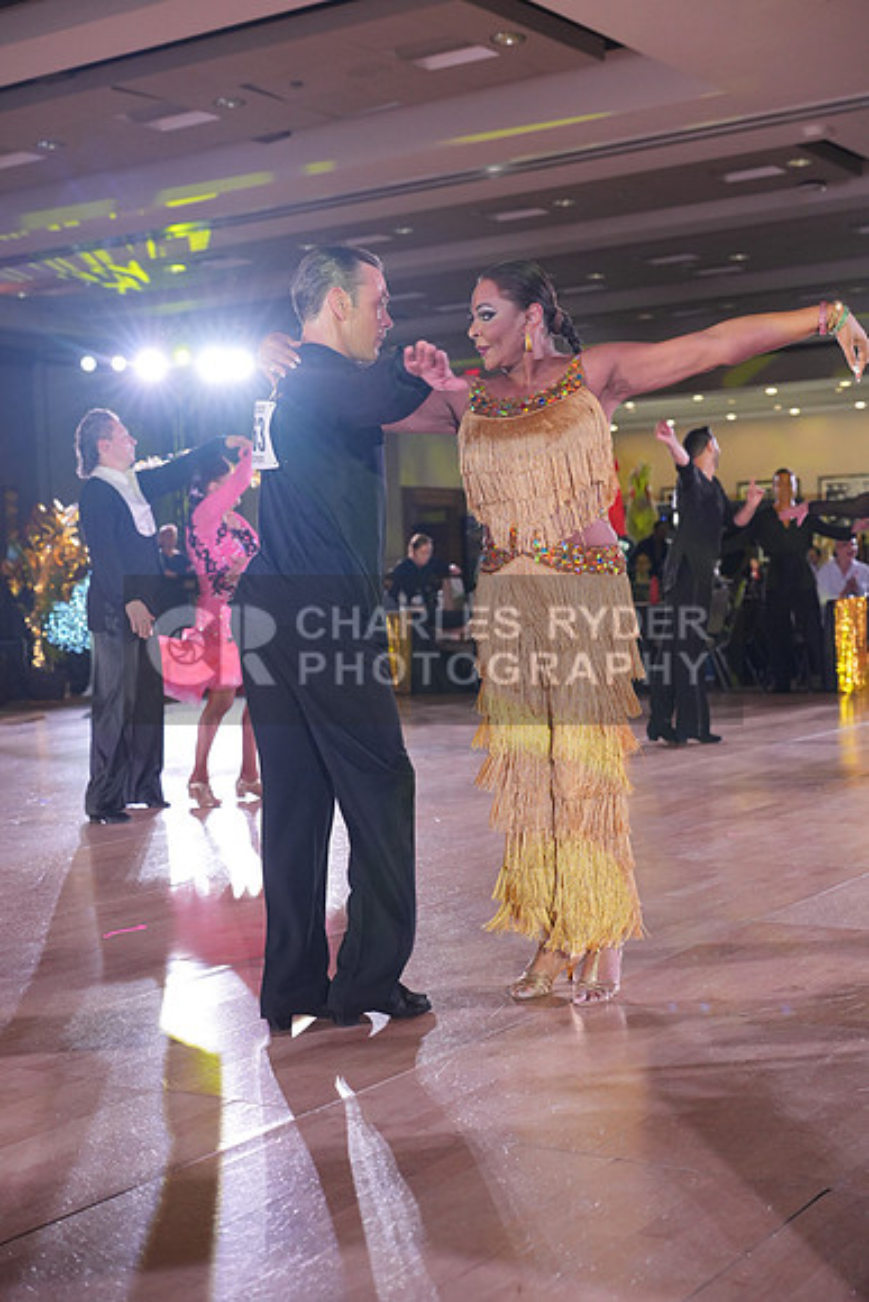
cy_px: 651
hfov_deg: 27.0
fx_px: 1809
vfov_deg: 39.6
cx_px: 434
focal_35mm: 50
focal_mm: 50
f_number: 4
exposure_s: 1/400
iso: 2000
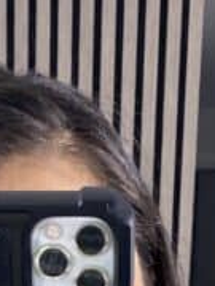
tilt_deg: -20.2
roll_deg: -1.1
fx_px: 1226
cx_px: 33
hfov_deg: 10.0
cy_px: 725
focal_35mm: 148
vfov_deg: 10.9
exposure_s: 1/100
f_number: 1.8
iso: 80
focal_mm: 4.25
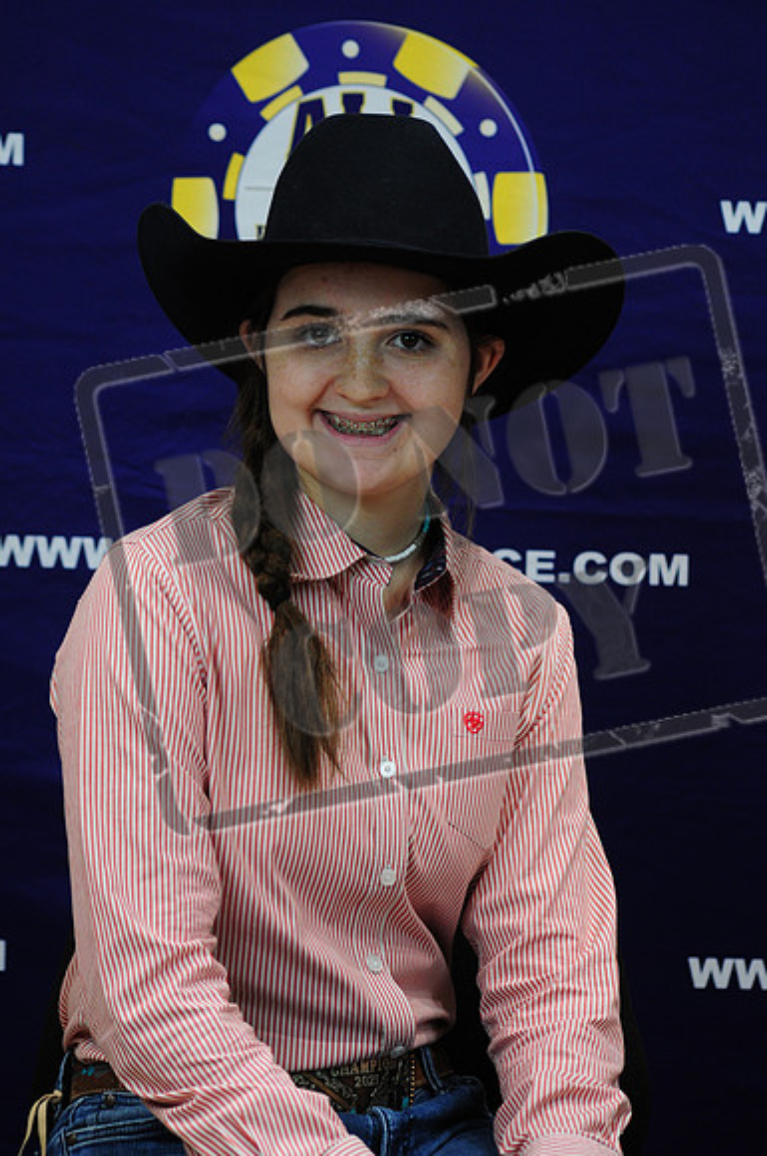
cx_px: 384
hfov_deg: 11.1
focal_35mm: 123
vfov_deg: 16.7
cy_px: 578
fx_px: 3942
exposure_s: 1/125
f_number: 4
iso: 640
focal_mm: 82
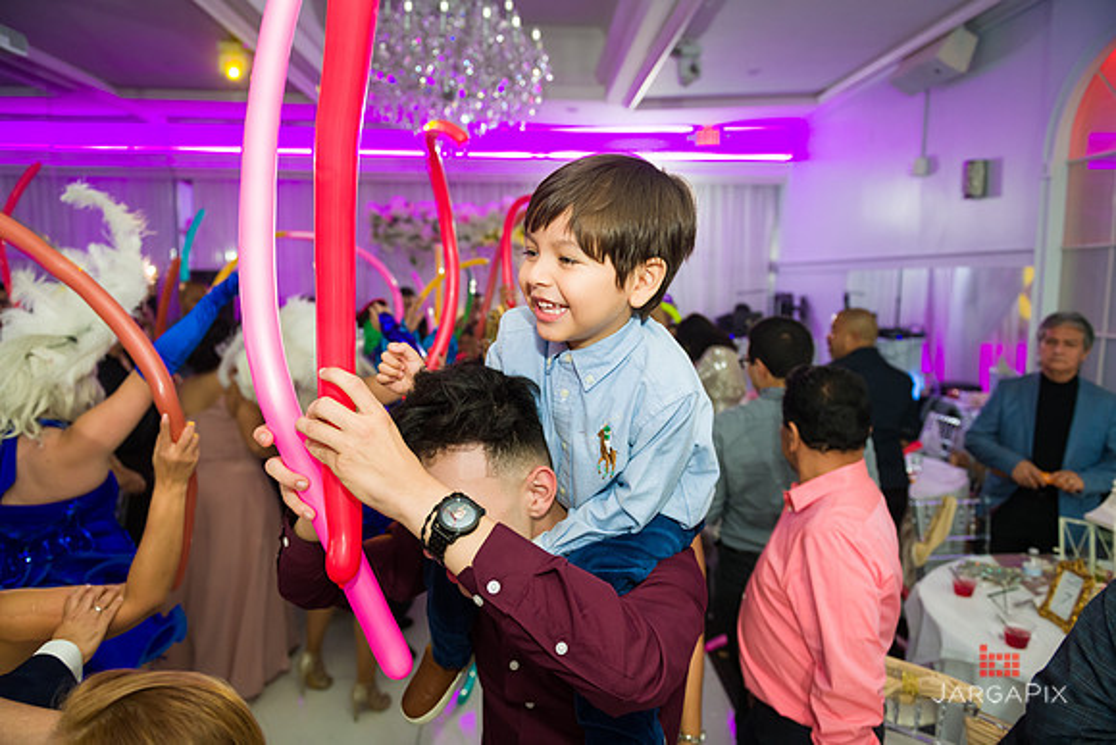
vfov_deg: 53.2
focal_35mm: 24
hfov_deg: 73.7
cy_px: 372
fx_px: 744
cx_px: 558
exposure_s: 1/125
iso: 800
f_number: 3.2
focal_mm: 24
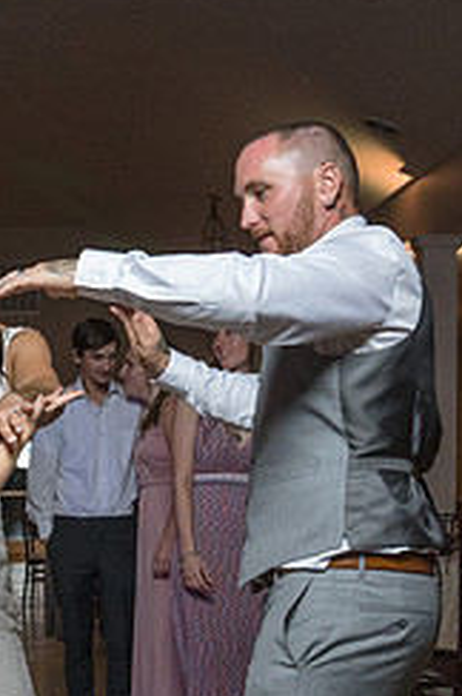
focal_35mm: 74
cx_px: -38
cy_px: 642
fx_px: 1428
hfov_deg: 17.8
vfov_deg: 26.4
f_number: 5.6
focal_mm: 24
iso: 2000
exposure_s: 1/200
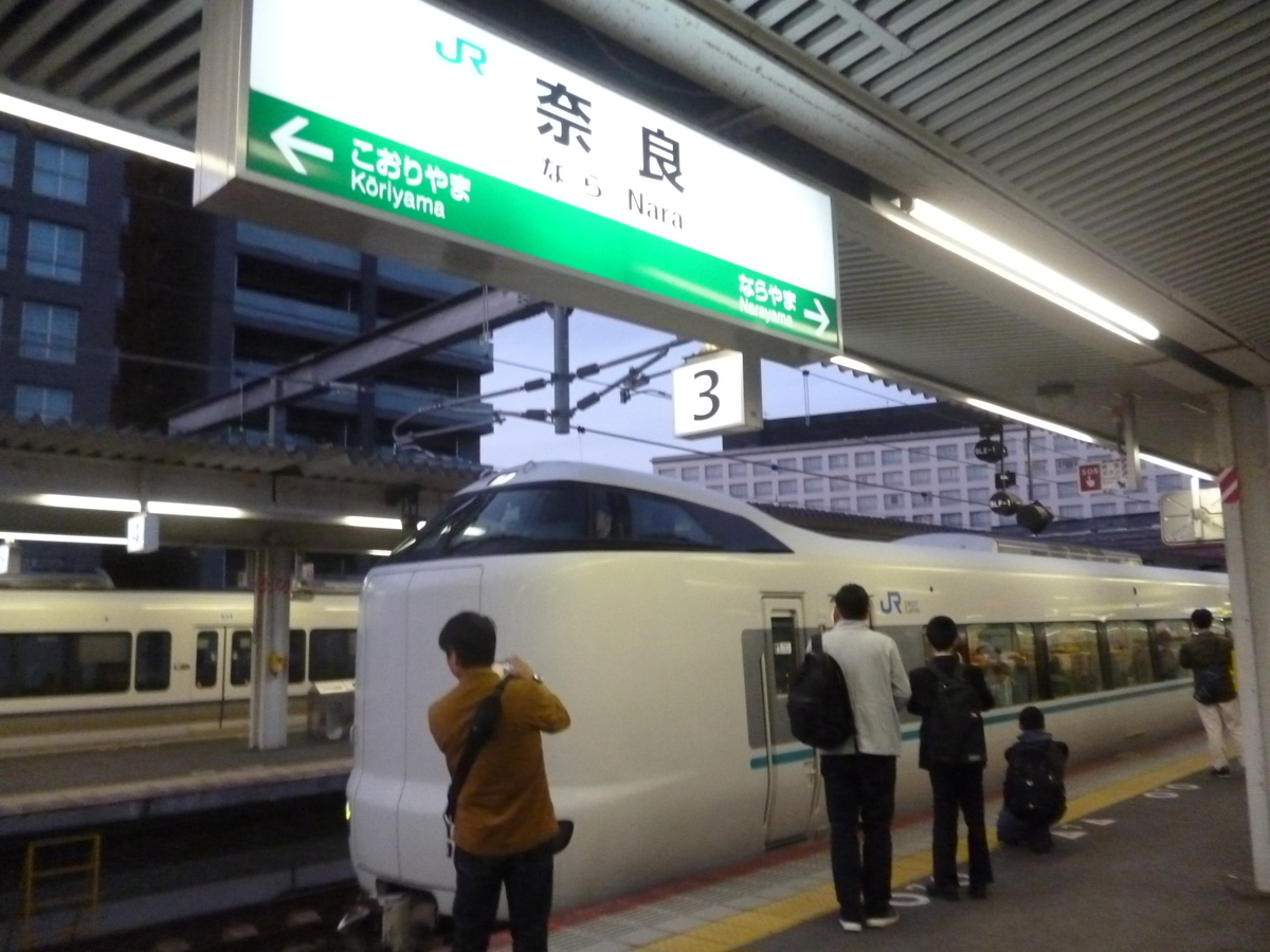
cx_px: 635
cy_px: 476
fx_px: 1027
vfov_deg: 49.7
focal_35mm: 28
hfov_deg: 63.4
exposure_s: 1/80
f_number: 3.1
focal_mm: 5
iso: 800
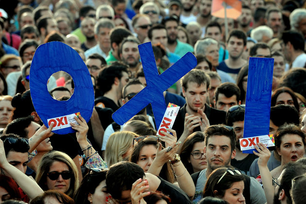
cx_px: 153
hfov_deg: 13.3
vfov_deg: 8.8
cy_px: 102
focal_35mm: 155
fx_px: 1316
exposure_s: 1/200
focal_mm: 155
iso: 400
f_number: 5.6
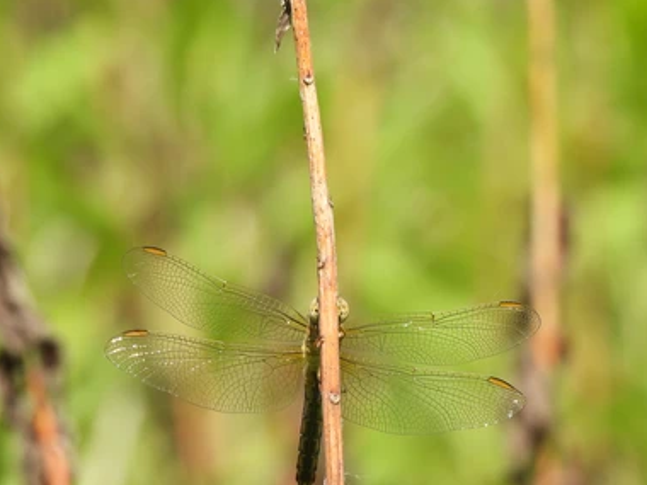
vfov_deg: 1.3
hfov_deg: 1.7
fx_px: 22036
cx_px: 453
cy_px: 364
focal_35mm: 1179
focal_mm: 125
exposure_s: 1/250
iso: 100
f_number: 6.3
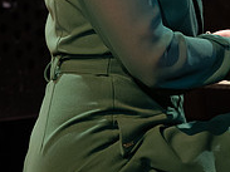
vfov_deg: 3.9
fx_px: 2510
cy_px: -64
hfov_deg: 5.2
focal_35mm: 378
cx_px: 170
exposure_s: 1/125
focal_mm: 160
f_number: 6.3
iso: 5000
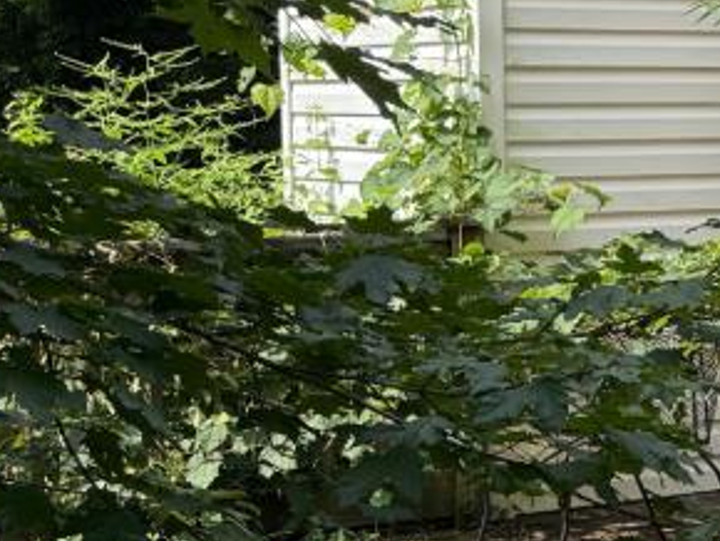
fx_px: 2581
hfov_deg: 13.2
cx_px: 1549
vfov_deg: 12.0
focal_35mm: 124
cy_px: 220
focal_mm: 6.76
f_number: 1.78
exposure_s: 1/2169
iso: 100
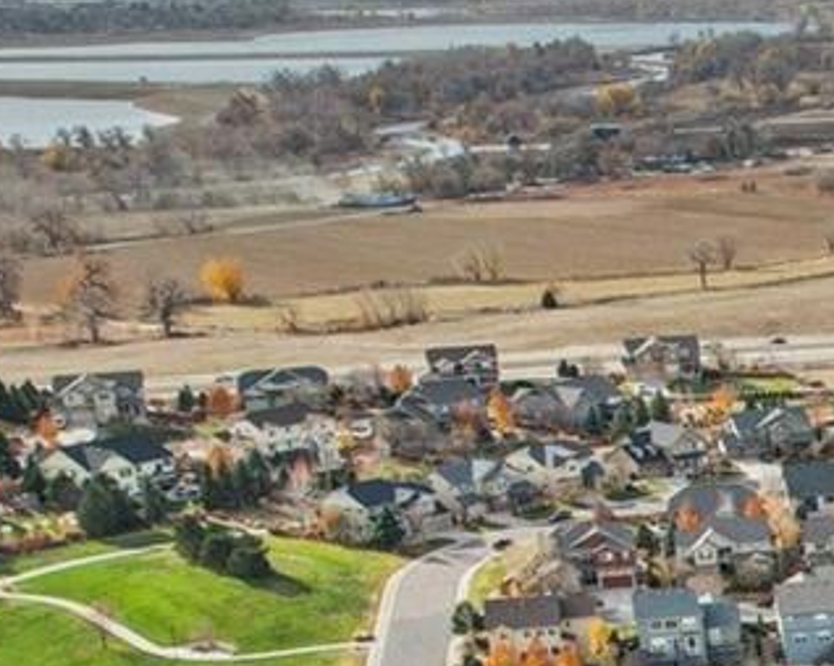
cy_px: 965
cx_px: 1639
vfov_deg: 14.0
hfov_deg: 15.2
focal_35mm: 104
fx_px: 2565
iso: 160
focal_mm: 8.4
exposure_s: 1/1600
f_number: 2.8
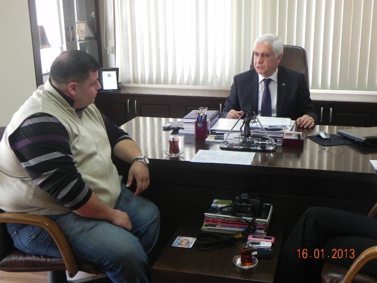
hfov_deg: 41.2
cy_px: 142
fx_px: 501
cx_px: 188
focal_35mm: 46
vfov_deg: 31.5
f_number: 3.2
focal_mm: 8.2
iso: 222
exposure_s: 1/30
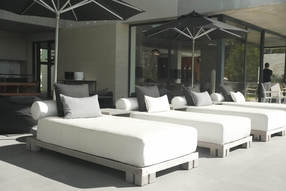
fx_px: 327
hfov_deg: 47.3
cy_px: 96
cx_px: 143
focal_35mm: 41
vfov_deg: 32.6
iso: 12800
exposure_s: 1/8000
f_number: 3.2
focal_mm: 41.1
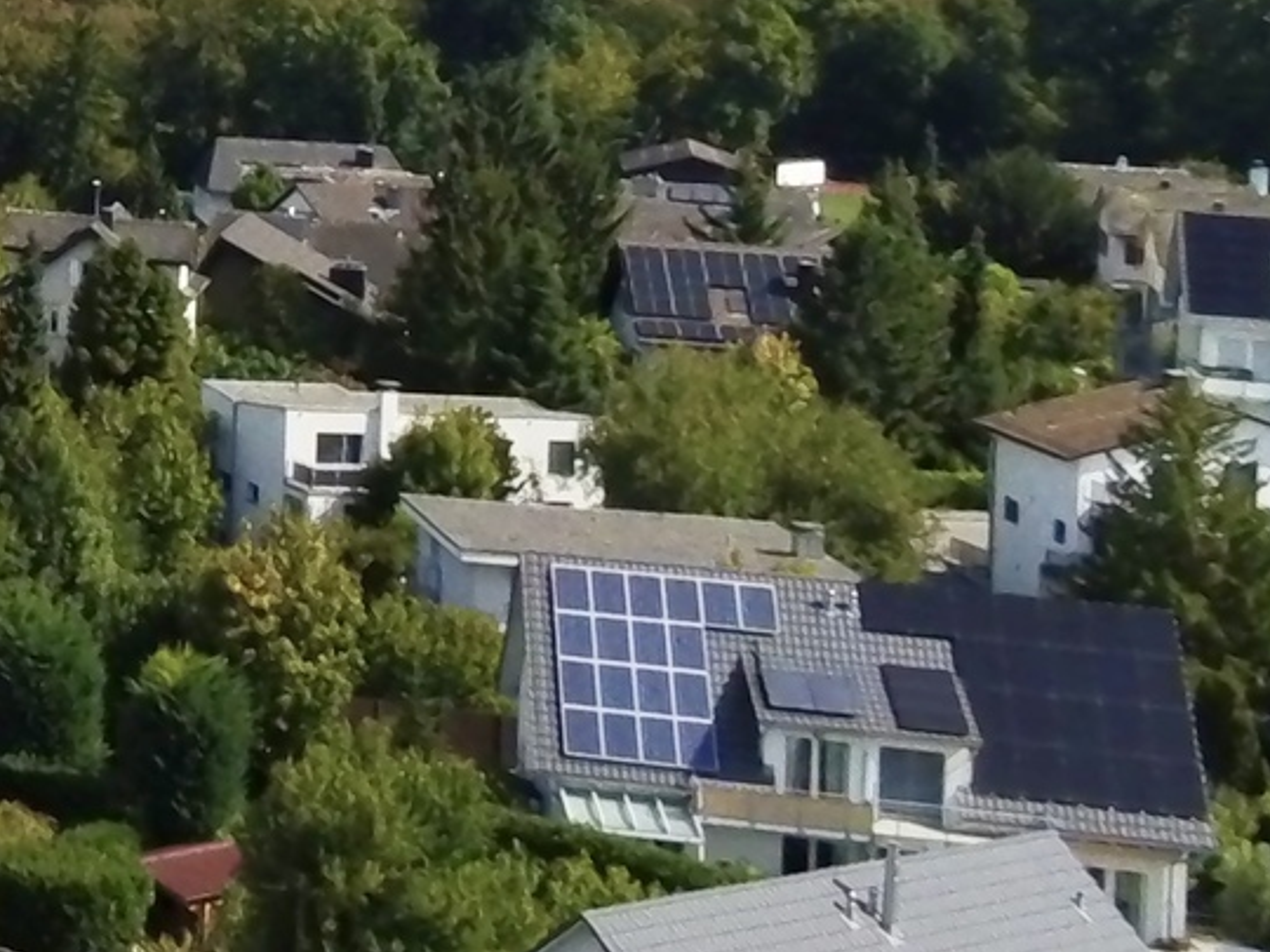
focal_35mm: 109
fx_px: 3999
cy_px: -252
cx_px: -1395
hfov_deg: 14.5
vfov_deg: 13.2
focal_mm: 4
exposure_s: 1/1425
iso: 100
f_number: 2.4
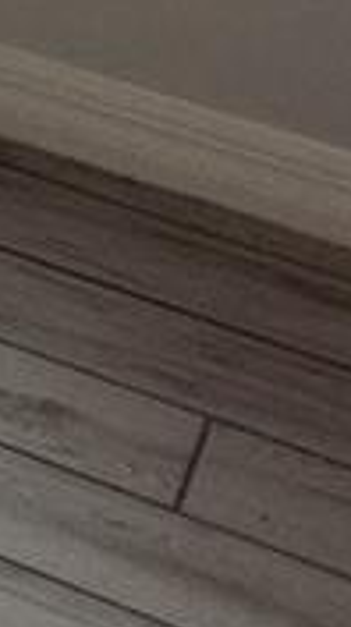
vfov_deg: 9.4
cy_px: -1350
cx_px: -1138
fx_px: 2825
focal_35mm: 170
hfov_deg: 5.9
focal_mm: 5.4
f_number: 1.8
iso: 32
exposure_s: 1/60
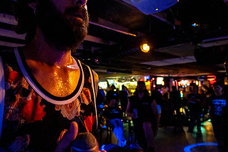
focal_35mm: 24
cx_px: 95
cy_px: 52
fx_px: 152
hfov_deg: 73.2
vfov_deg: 52.2
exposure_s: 1/200
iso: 3200
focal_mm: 14
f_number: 2.8
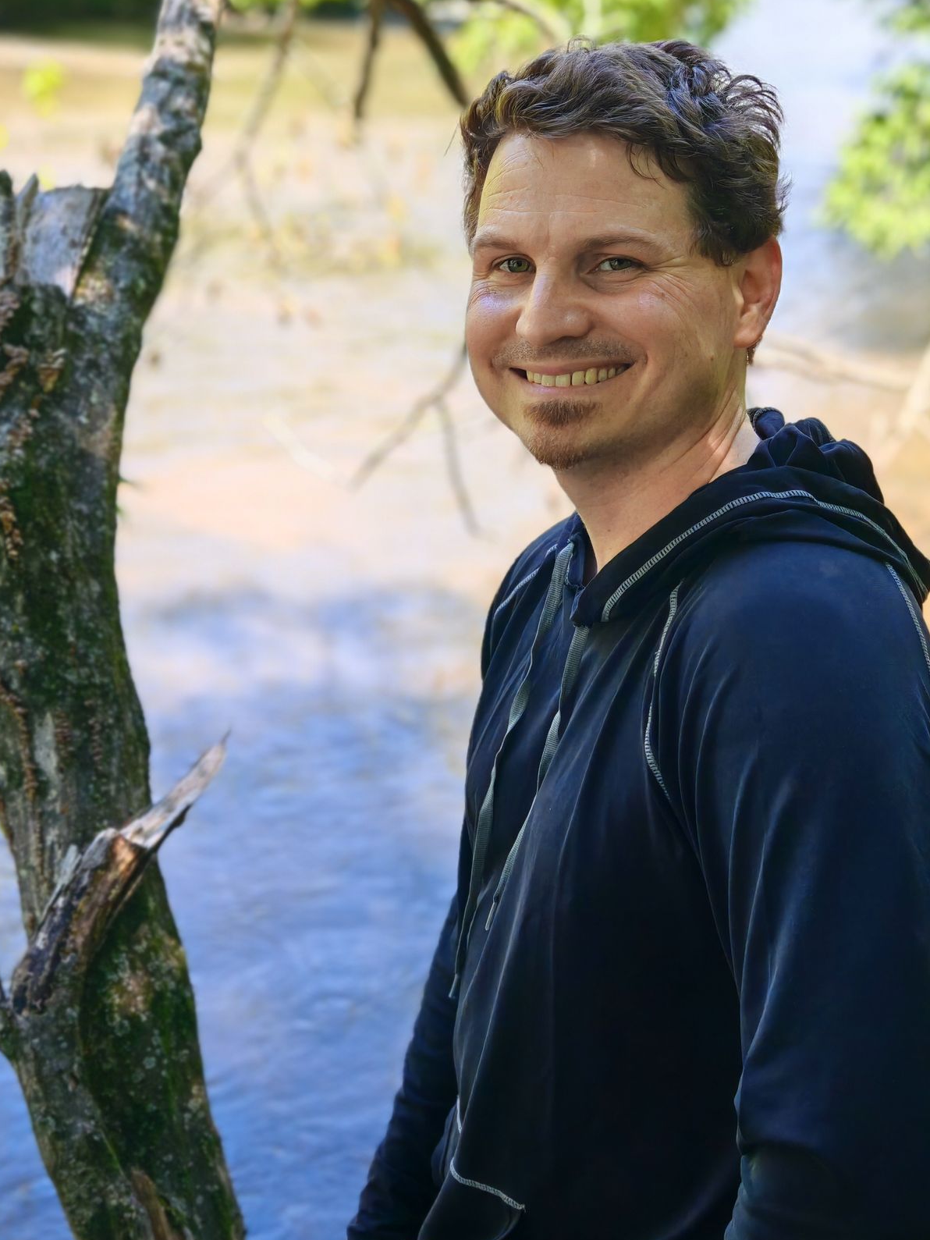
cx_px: 493
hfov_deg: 25.2
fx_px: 2077
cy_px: 588
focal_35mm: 58
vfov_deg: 33.2
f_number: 2.8
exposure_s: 1/310
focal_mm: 6.67
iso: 50
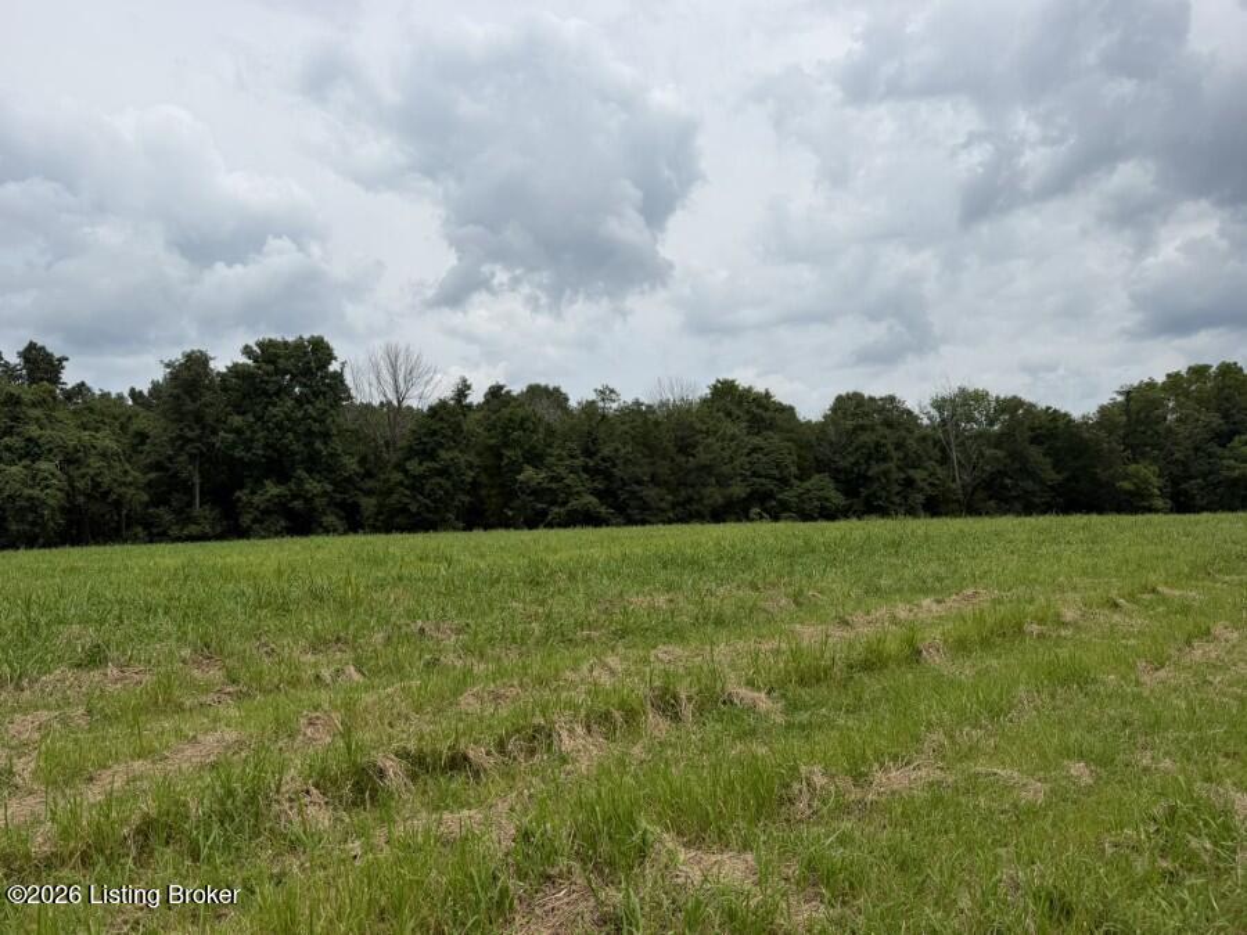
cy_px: 468
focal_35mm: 24
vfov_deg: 56.8
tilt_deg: +3.3
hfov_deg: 71.6
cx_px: 624
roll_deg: +1.4
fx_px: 865
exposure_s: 1/6711
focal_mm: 6.76
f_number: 1.78
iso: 80
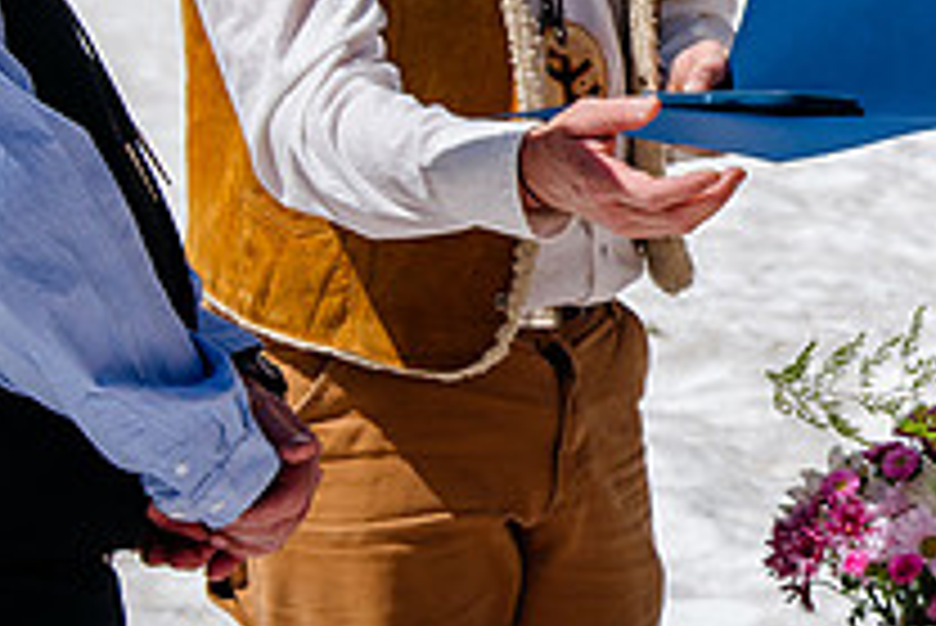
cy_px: 57
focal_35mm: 214
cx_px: 1430
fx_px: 5568
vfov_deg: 6.4
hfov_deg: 9.3
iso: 200
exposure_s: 1/800
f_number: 5.6
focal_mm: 58
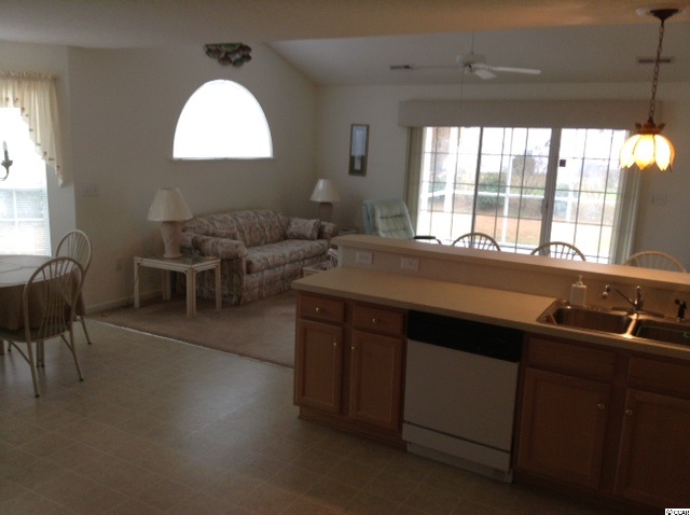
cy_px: 258
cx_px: 345
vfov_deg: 42.8
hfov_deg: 55.4
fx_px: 657
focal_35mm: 33
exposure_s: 1/24
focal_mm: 3.3
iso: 50
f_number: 2.4
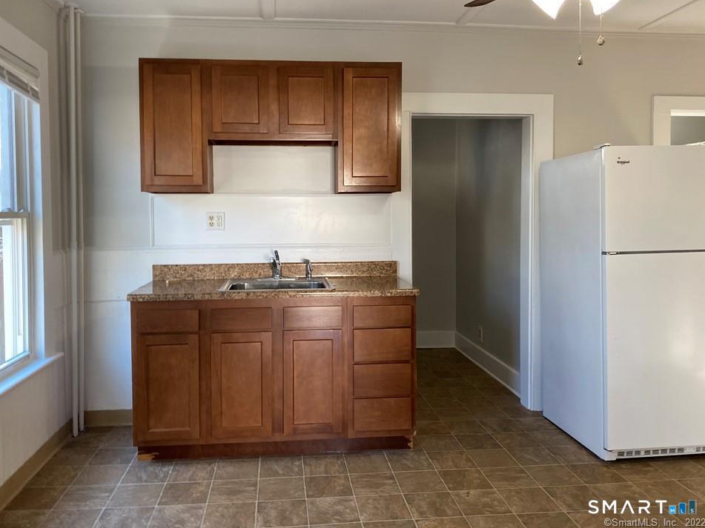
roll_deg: -1.8
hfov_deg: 63.4
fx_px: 570
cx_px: 331
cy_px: 245
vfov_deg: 49.7
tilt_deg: -1.9
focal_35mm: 28
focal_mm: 4.25
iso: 100
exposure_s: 1/60
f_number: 1.8
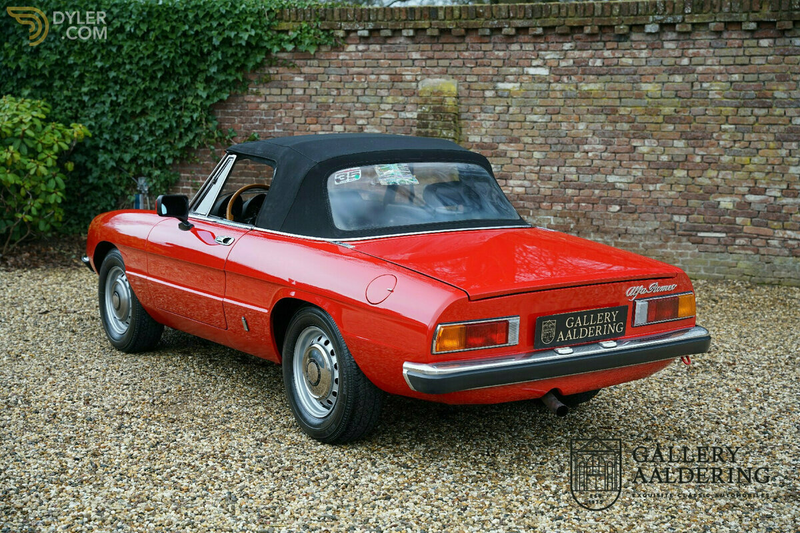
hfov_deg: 36.9
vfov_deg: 25.1
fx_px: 1198
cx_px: 400
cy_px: 266
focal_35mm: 54
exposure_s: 1/160
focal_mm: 53.9
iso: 400
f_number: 4
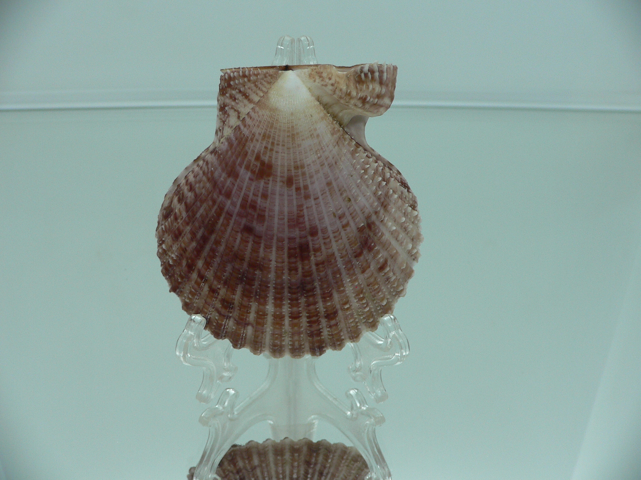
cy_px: 240
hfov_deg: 52.6
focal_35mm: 35
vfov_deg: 40.7
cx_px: 320
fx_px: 648
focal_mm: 4.6
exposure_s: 1/60
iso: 100
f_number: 2.8
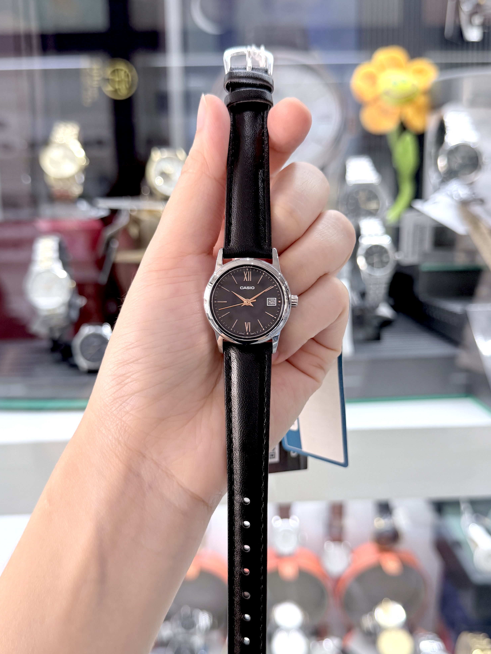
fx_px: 662
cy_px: 332
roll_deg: +1.4
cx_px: 239
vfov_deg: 52.6
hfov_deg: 40.7
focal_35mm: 35
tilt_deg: -10.3
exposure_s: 1/100
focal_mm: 6.76
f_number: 1.78
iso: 100
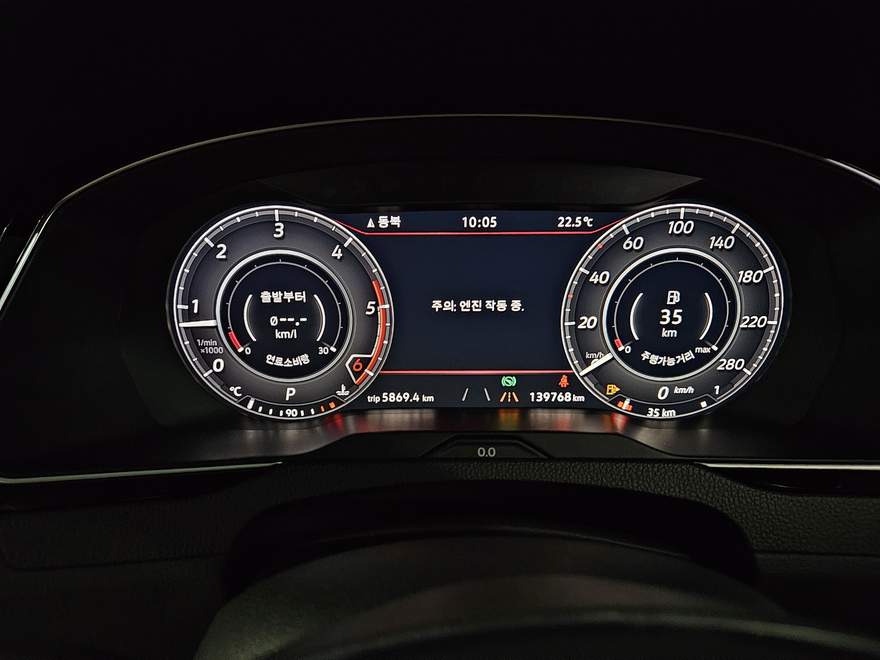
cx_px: 440
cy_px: 330
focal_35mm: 23
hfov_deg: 73.9
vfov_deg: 58.9
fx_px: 585
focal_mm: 5.4
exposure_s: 1/24.2
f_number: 1.8
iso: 1250
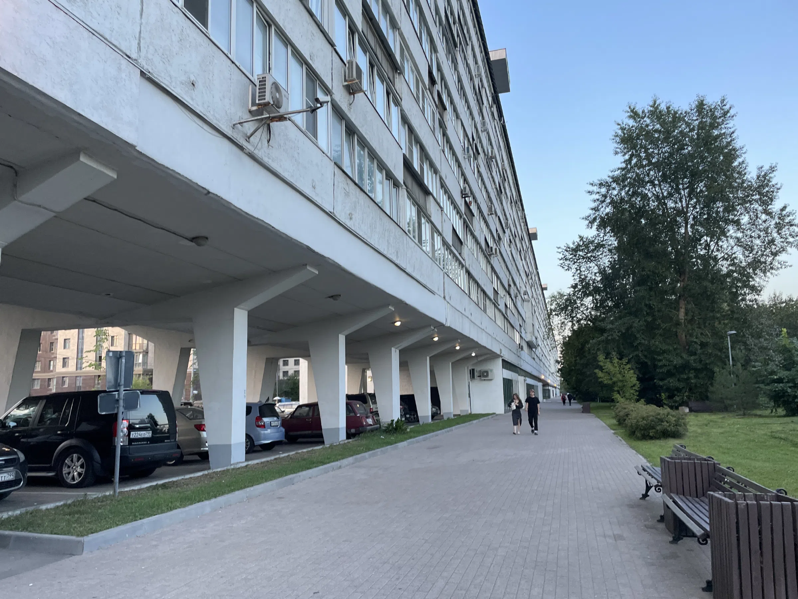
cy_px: 300
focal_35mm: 26
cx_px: 399
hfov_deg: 67.3
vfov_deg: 53.1
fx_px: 599
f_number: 1.6
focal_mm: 4.2
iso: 100
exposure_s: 1/100
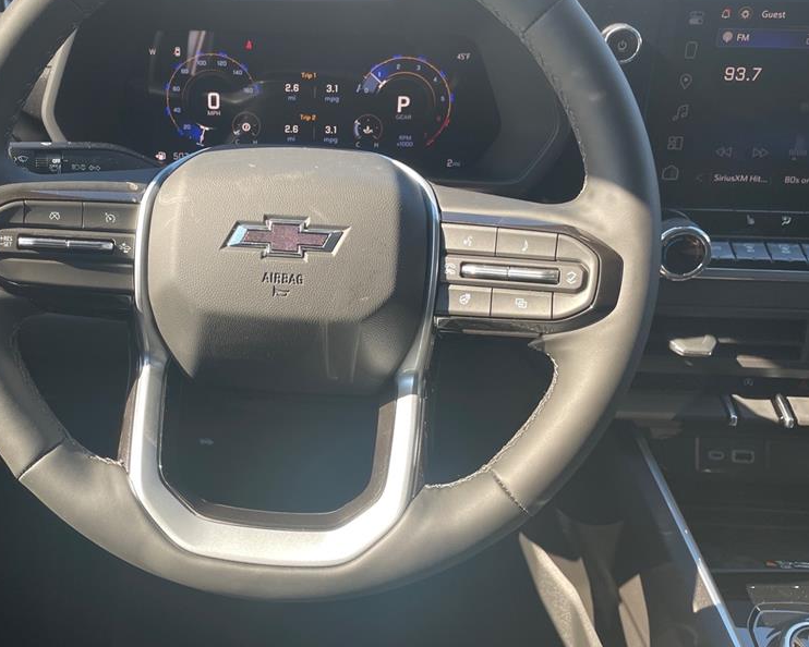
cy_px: 246
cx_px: 283
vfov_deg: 42.0
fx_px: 838
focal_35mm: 35
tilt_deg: -26.1
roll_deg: -0.4
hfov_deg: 50.8
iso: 80
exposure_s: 1/121
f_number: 1.6
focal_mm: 4.2
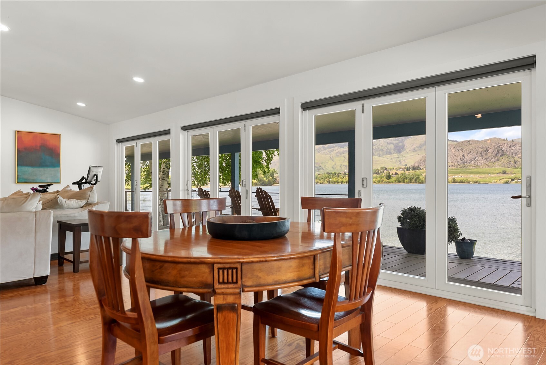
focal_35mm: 24
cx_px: 273
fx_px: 364
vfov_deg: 53.2
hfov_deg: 73.7
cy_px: 182
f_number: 6.3
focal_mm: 24
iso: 400
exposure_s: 1/5
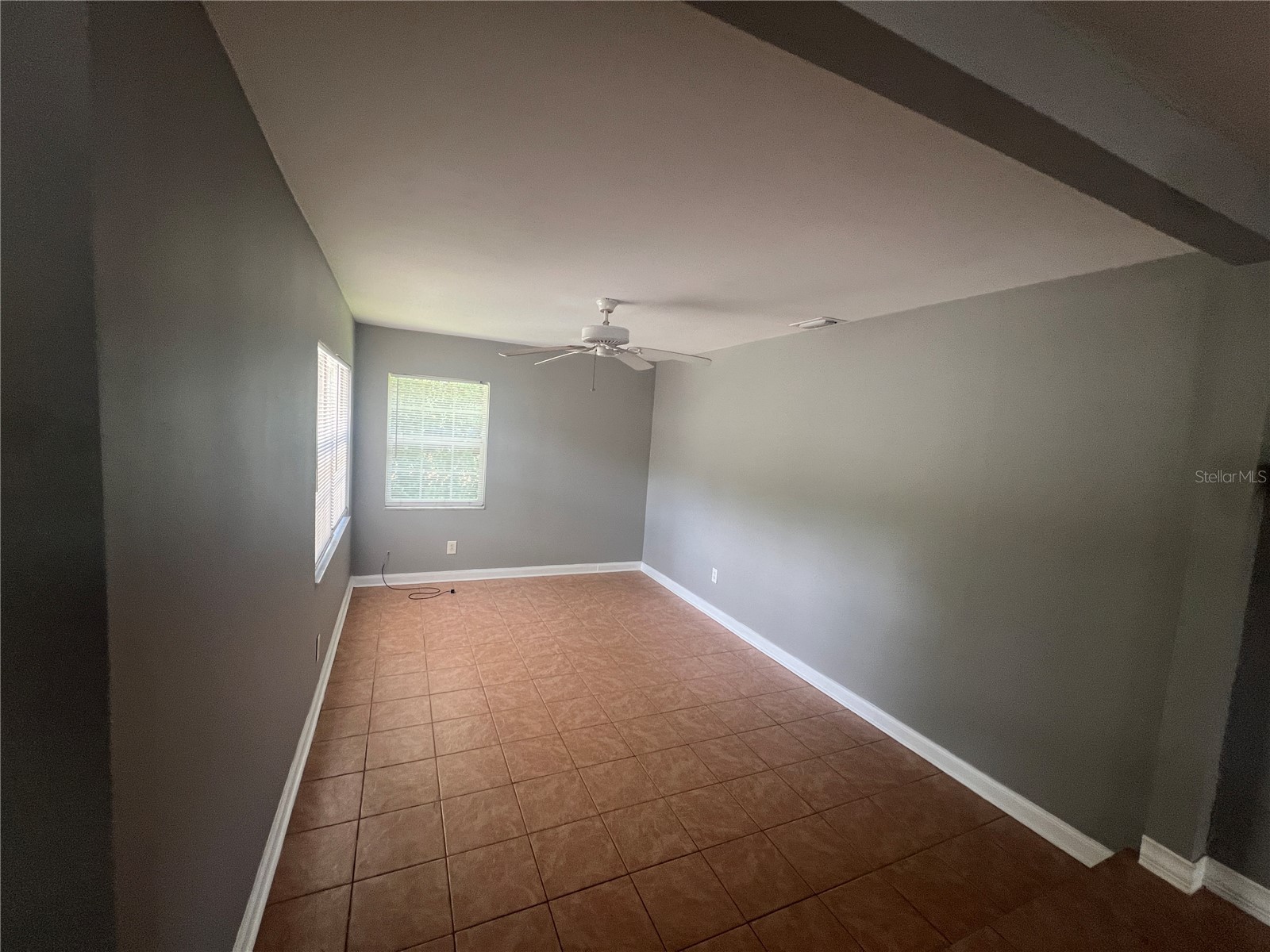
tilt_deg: -6.0
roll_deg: -5.6
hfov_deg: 106.2
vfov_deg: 89.9
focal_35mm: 13
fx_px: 477
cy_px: 476
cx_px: 635
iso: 125
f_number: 1.8
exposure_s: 1/60
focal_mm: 1.57
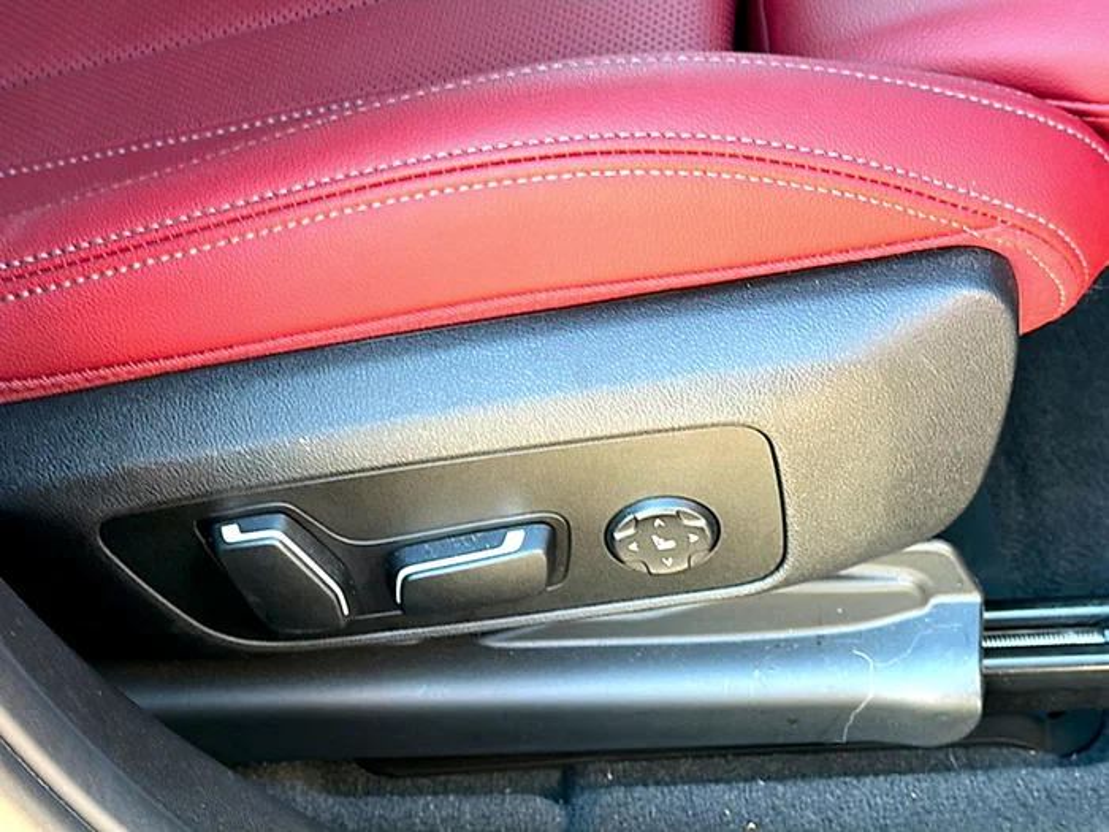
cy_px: 416
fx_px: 1762
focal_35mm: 55
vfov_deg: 26.6
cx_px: 554
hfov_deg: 34.9
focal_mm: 6.86
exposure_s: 1/45
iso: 40
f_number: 1.78
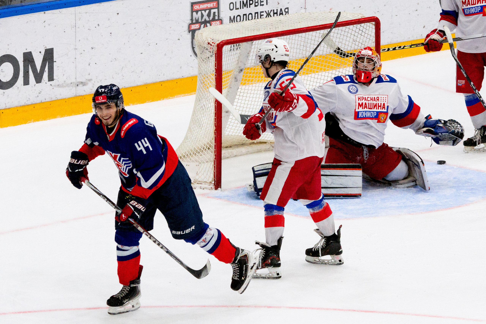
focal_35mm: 248
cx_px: 252
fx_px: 3353
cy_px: 112
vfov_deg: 5.5
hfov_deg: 8.3
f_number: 6.3
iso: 2500
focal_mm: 86
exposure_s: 1/1000
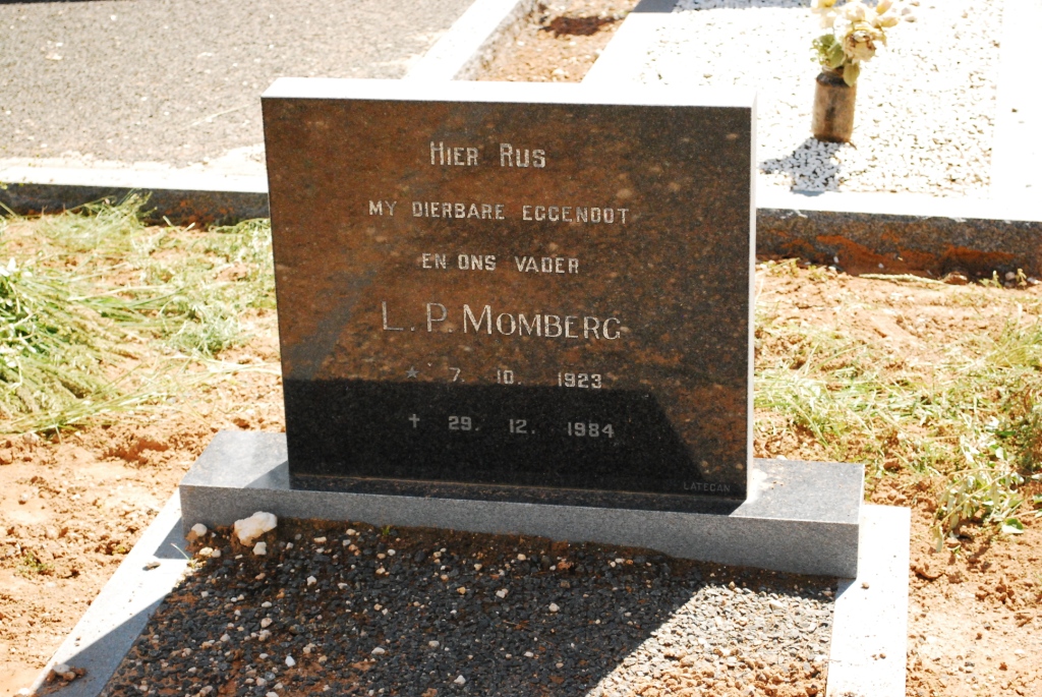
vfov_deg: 18.2
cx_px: 521
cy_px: 348
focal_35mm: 75
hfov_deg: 27.0
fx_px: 2173
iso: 1600
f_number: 5.6
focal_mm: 50
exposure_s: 1/2000
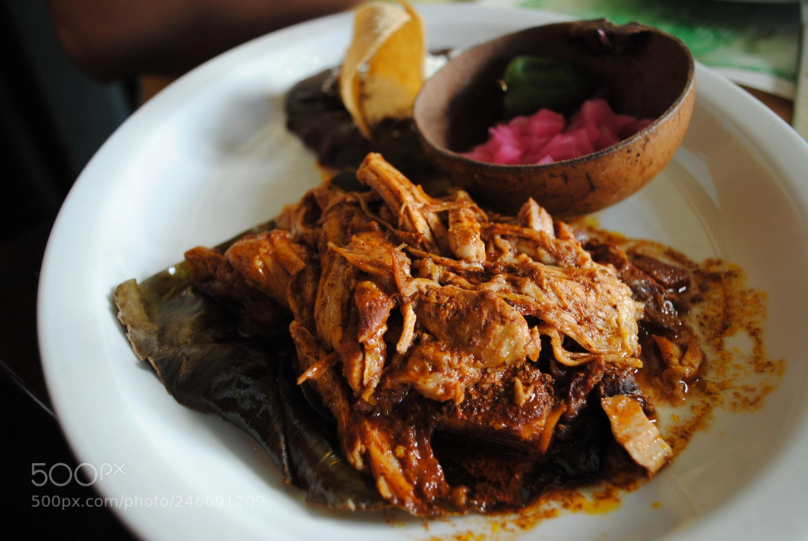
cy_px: 270
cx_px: 404
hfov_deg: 57.2
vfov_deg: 40.1
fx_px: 742
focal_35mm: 33
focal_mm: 22
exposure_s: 1/10
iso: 200
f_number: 3.8
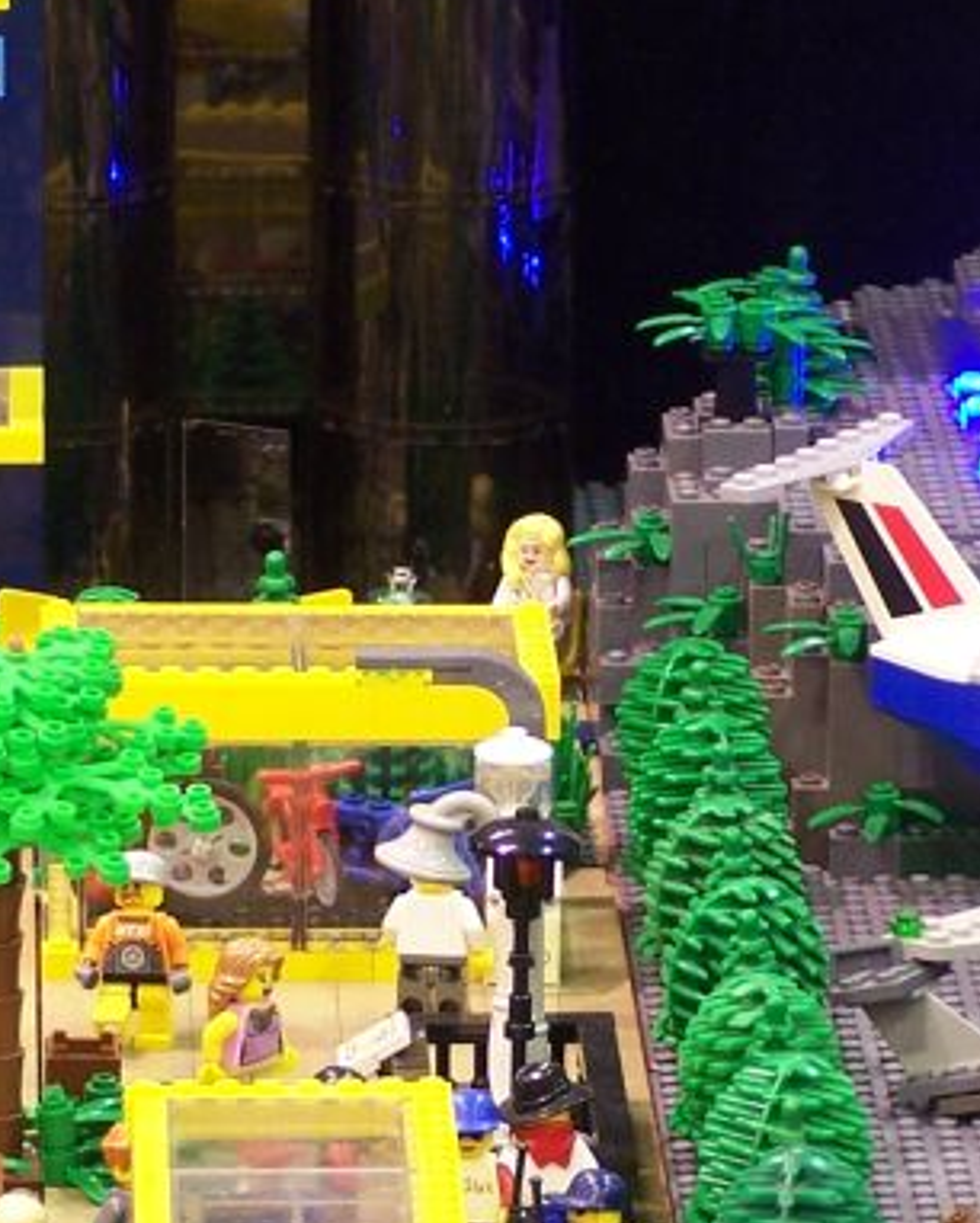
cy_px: 269
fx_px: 11085
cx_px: -224
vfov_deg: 6.3
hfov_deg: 5.0
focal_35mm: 306
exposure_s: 1/2
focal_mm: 19.4
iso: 80
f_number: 3.2
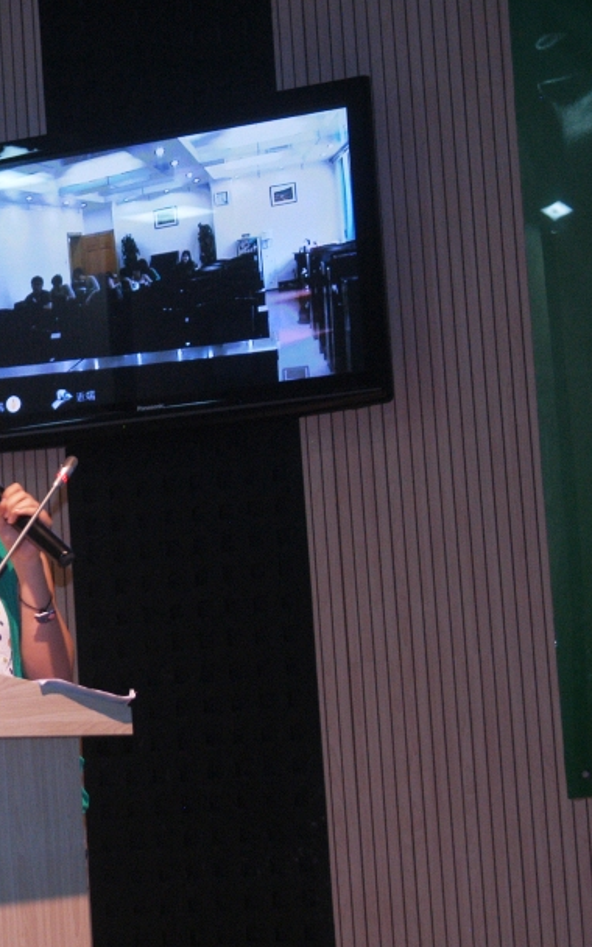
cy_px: 452
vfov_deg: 18.0
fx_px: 2991
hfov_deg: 11.2
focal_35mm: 116
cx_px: -58
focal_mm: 45
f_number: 3.5
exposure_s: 1/80
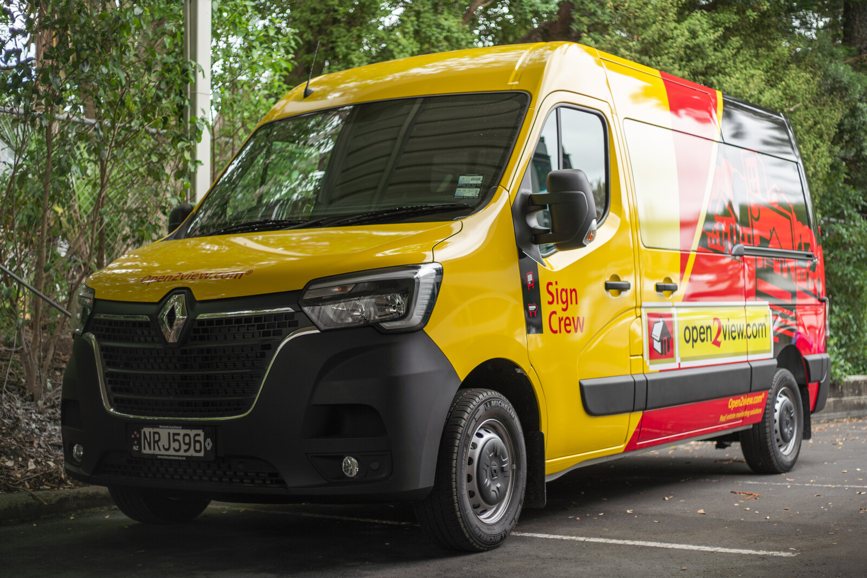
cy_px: 289
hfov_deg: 39.6
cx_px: 434
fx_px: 1204
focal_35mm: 50
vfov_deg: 27.0
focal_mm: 50
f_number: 1.8
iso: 160
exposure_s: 1/1000
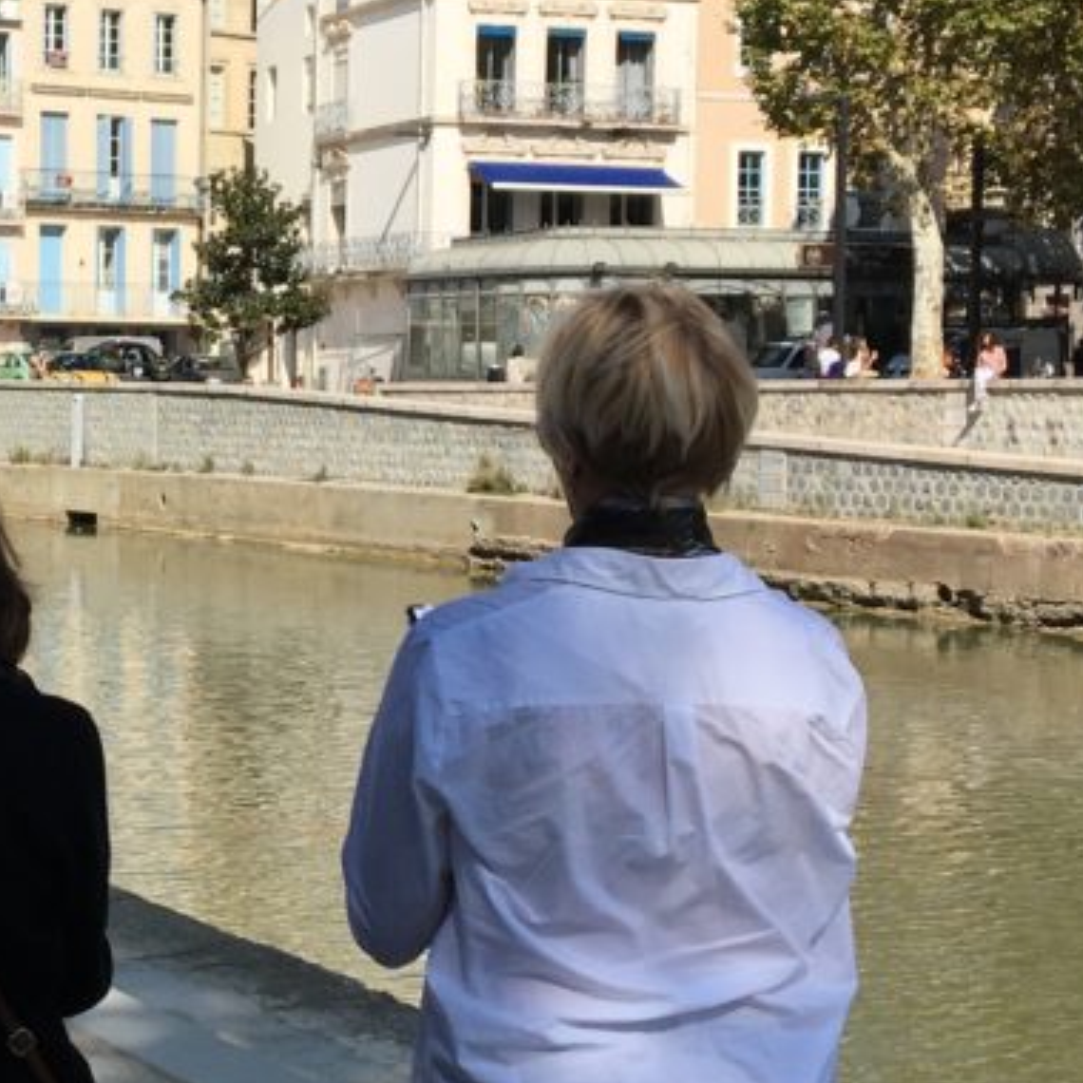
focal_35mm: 81
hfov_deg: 20.7
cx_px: 6
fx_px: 2867
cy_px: 476
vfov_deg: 21.4
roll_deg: -0.5
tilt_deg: -0.9
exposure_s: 1/2198
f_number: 2.2
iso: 25
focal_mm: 4.15
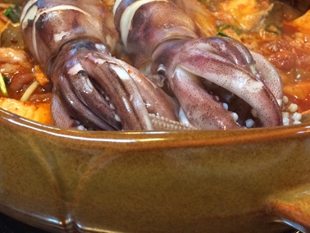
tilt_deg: -31.0
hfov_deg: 41.1
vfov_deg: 31.0
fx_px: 412
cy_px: 57
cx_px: 126
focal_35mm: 46
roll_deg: -0.1
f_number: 2.2
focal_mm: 4.15
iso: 320
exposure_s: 1/24
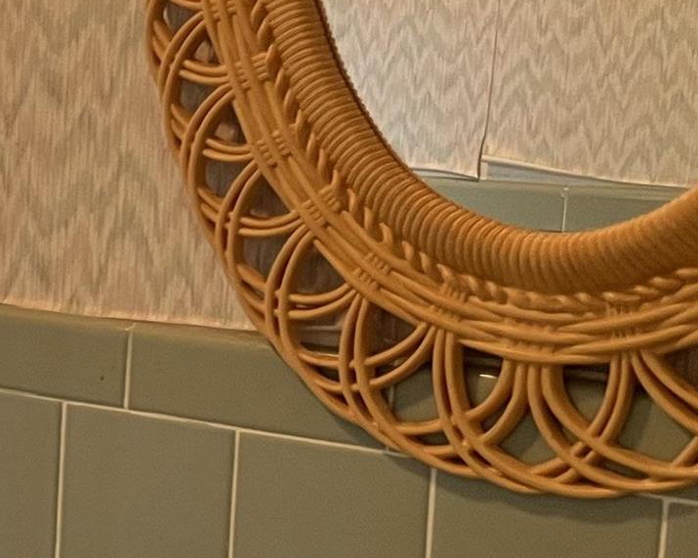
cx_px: -718
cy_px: 368
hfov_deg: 14.5
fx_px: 2252
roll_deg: +1.4
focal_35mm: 109
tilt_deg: -11.6
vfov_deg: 14.1
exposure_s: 1/60
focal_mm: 5.7
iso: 160
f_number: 1.5
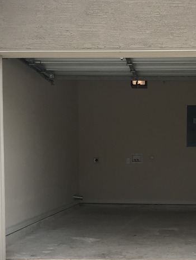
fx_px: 490
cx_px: 146
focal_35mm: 65
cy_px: 191
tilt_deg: -3.8
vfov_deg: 29.4
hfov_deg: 22.4
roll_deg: -0.4
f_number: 1.8
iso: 20
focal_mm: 3.99
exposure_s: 1/1429
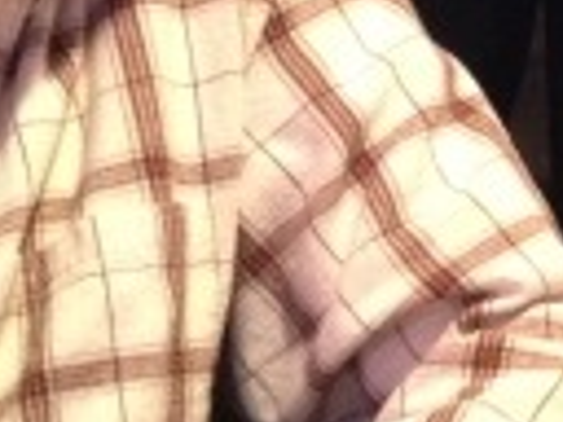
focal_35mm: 175
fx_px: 2846
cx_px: 906
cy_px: -303
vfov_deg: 8.2
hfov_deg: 10.8
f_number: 2.4
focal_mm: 4.28
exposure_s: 1/15
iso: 400
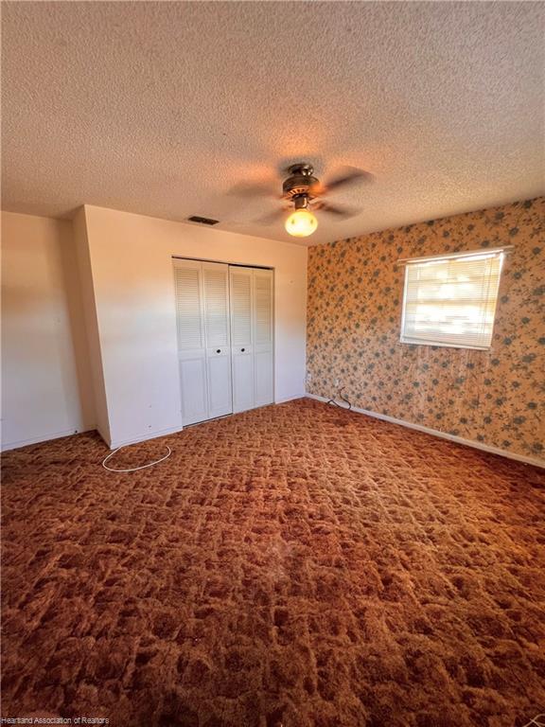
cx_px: 272
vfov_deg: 106.2
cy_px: 364
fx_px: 273
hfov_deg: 89.9
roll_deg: +0.3
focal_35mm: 13
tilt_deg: -9.7
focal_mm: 1.57
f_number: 1.8
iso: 250
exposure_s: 1/60
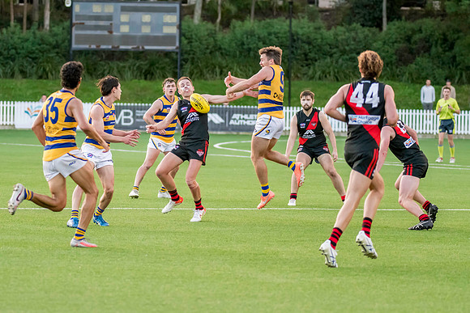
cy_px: 124
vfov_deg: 5.6
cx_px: 162
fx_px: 3220
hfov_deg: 8.3
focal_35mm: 247
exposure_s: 1/1250
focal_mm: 170
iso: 3200
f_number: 4
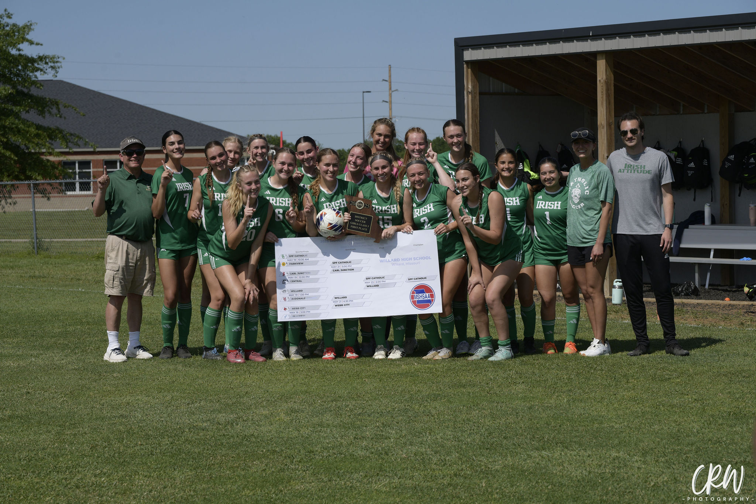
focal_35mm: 102
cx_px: 378
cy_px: 252
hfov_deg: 20.0
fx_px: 2142
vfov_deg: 13.4
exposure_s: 1/1600
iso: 320
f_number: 8
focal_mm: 102
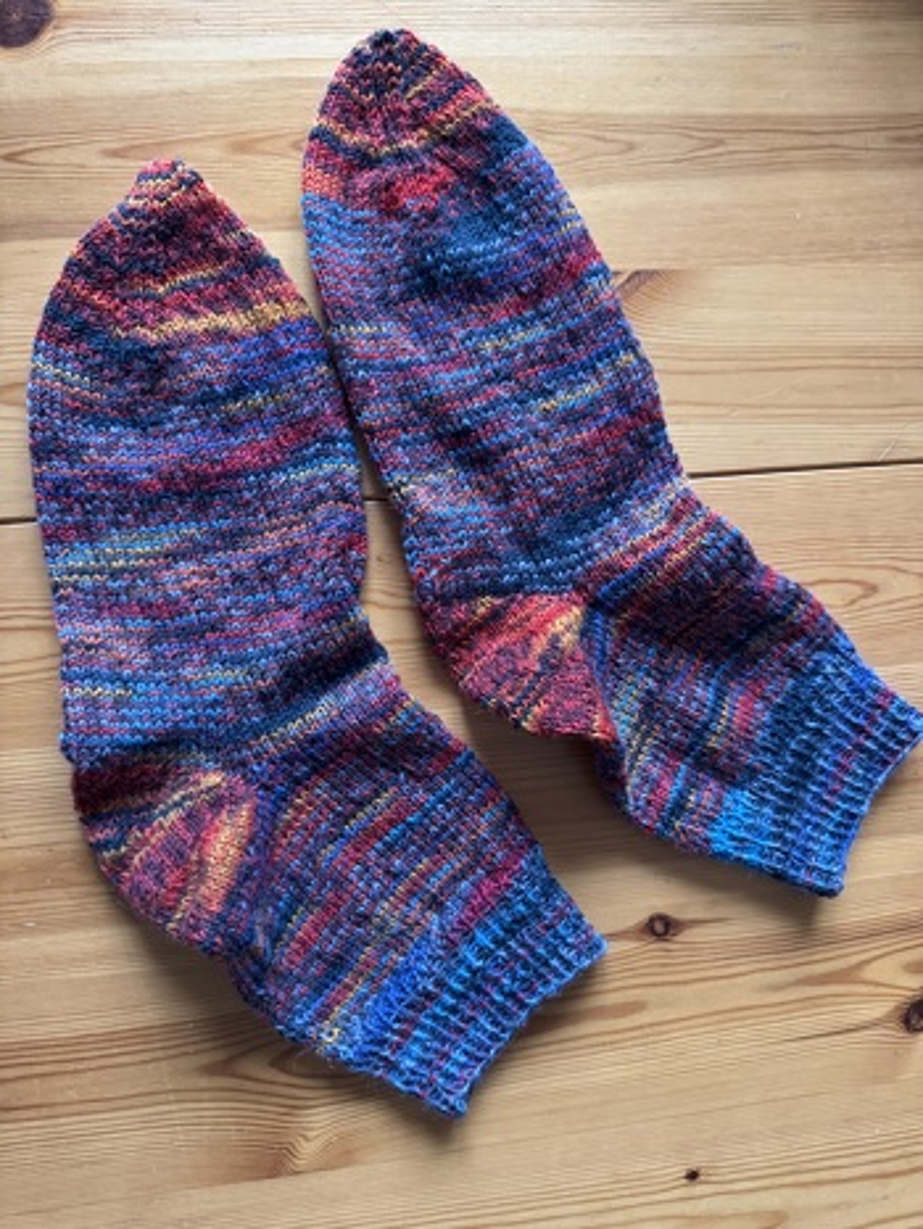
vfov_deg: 71.6
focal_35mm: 24
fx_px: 852
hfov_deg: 56.9
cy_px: 614
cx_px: 462
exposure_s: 1/60
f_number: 1.78
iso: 500
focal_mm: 6.76
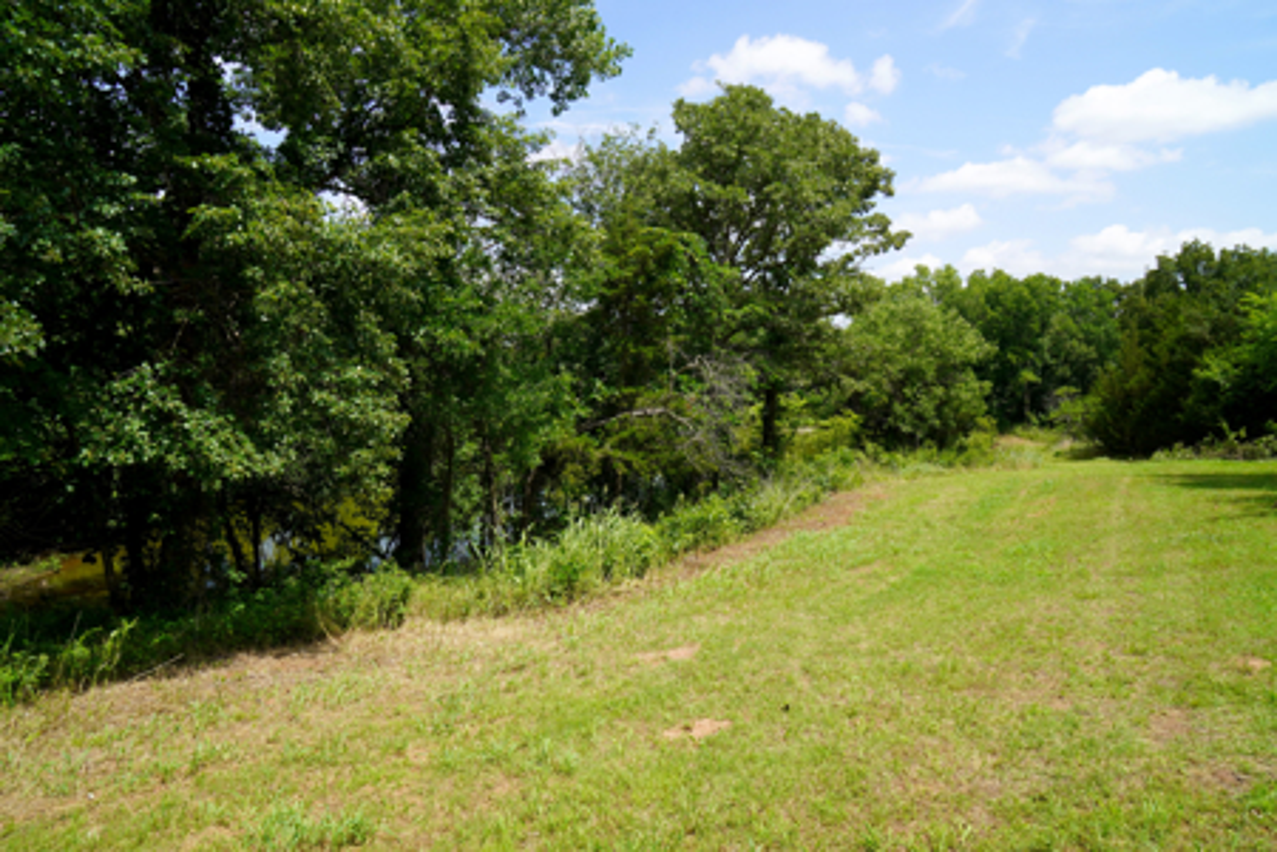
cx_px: 638
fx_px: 851
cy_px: 426
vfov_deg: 53.1
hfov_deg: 73.7
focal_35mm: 24
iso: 100
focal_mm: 16
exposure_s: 1/125
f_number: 9
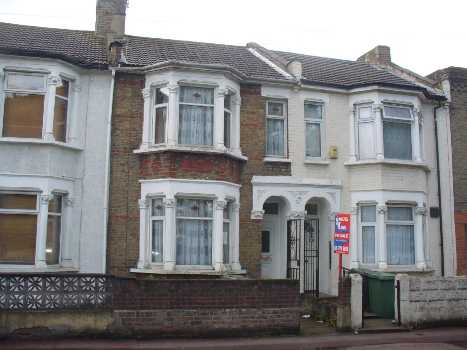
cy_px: 175
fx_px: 499
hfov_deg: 50.1
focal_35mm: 37
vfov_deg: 38.7
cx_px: 234
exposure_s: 1/400
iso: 80
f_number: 2.8
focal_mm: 6.1
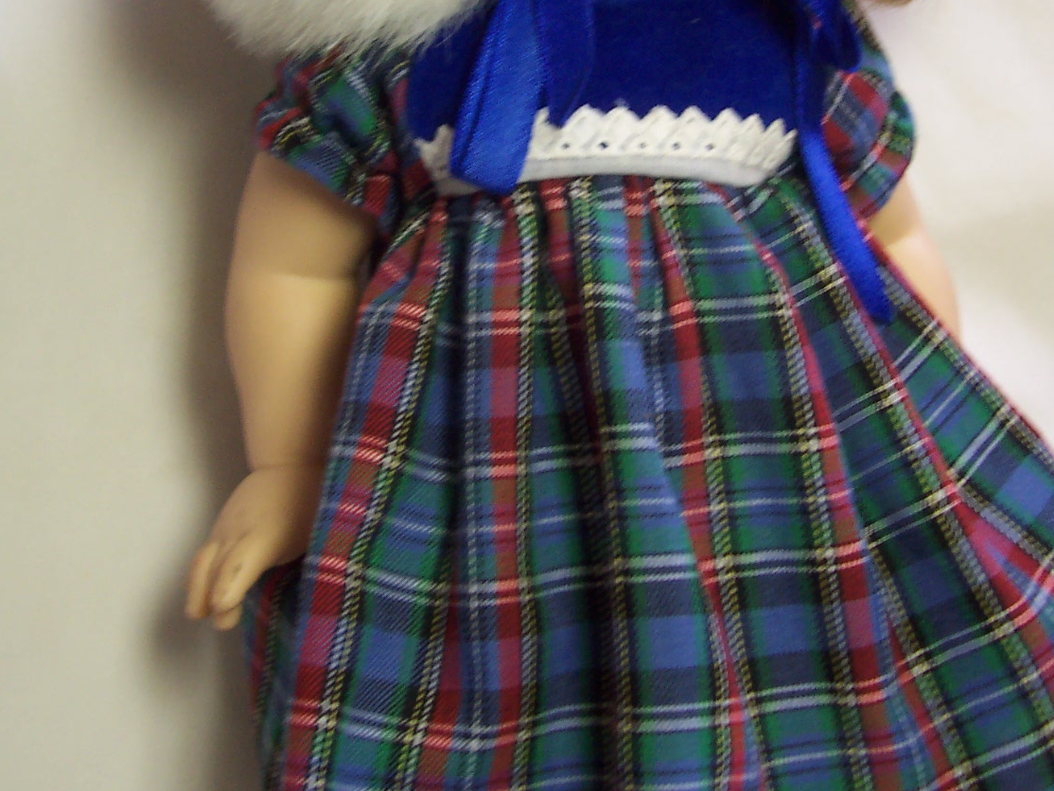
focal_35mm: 55
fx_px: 1675
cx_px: 578
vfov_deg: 26.1
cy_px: 164
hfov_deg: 34.9
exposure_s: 1/45
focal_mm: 5.6
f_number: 2.8
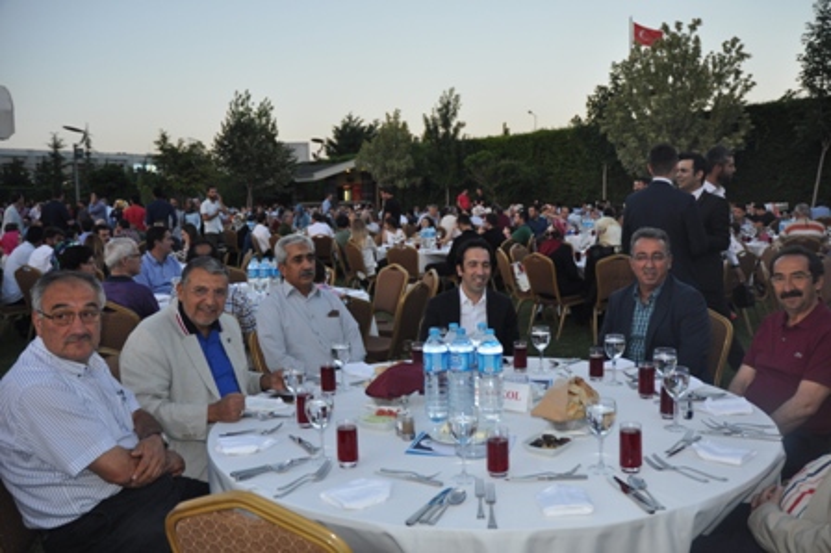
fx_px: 761
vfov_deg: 39.9
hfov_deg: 57.3
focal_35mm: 33
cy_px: 276
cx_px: 416
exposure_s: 1/200
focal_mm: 22
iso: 360
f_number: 3.5
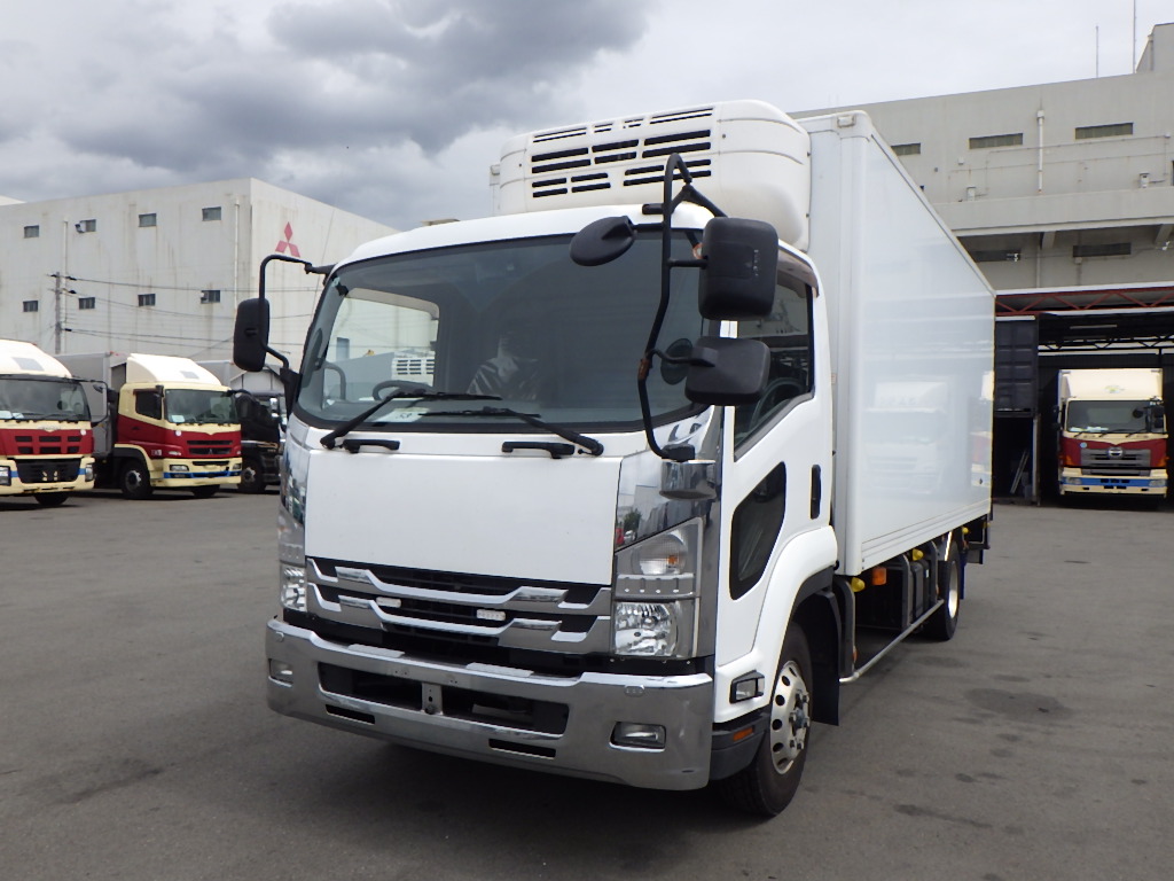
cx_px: 587
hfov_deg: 63.4
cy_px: 440
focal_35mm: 28
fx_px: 950
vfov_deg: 49.7
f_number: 4.2
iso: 125
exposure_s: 1/1000
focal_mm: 5
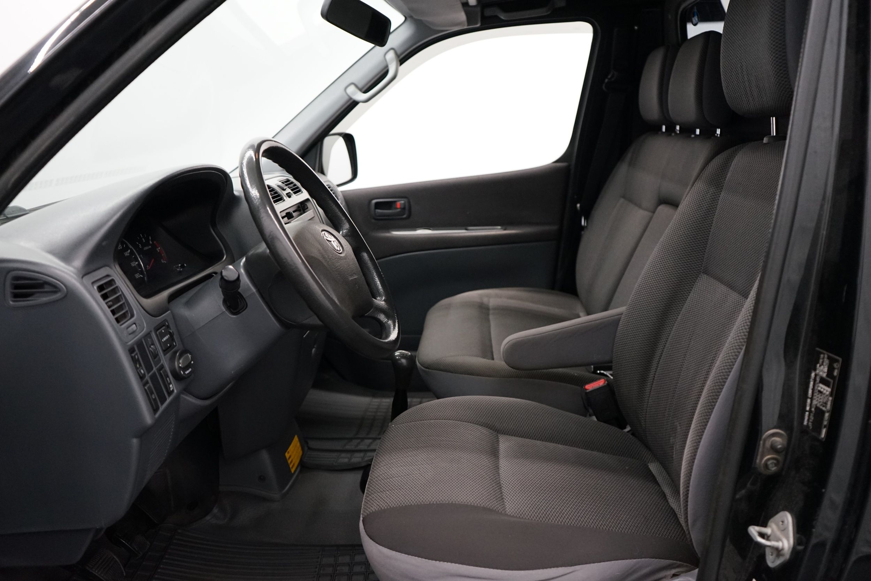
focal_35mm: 29
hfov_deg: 63.7
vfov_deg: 45.0
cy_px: 290
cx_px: 436
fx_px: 702
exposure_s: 1/160
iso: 3200
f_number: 3.5
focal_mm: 29
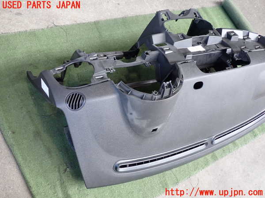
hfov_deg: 60.0
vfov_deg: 46.8
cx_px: 132
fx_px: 230
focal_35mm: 30
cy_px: 99
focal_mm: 5.4
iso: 200
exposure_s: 1/80
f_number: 2.3
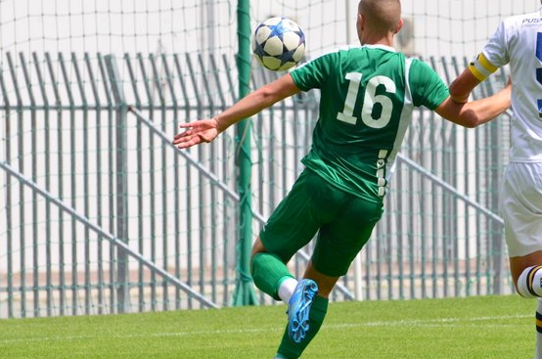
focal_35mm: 475
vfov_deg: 2.9
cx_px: 379
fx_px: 7134
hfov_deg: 4.3
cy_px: 170
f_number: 7.1
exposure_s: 1/3200
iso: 500
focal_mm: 195
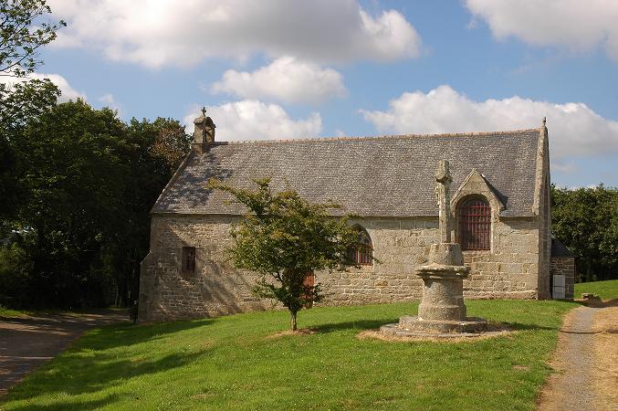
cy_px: 206
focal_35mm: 44
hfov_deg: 45.0
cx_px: 309
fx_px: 746
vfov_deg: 30.8
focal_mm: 29
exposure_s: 1/200
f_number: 10
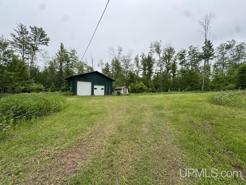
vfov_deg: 85.7
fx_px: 99
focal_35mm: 14
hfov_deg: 102.1
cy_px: 92
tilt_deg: -0.8
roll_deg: -1.4
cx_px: 123
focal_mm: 2.22
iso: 40
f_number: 2.2
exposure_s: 1/921
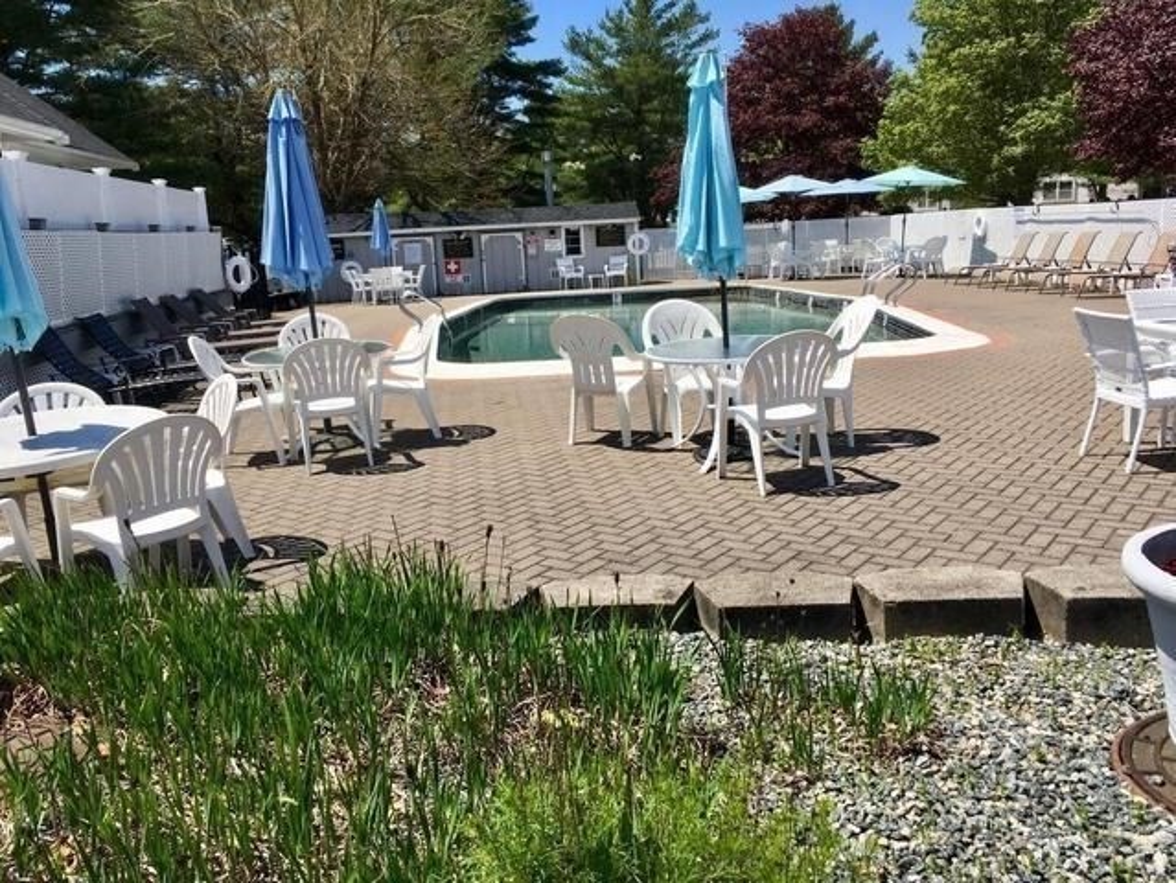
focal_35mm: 29
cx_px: 588
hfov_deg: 61.6
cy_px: 442
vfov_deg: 48.3
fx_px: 986
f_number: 2.2
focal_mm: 4.15
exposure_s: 1/1972
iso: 25
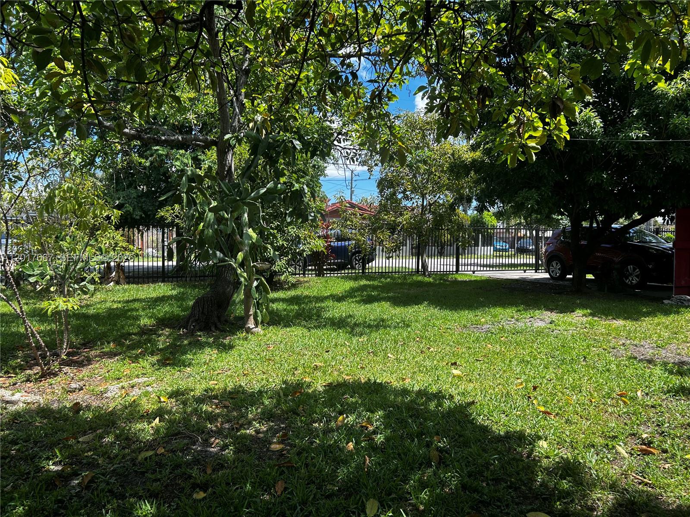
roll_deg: -0.4
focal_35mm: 26
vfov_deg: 53.1
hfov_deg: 67.3
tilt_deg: -2.3
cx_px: 345
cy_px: 258
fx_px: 518
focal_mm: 5.7
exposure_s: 1/1159
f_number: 1.5
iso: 50
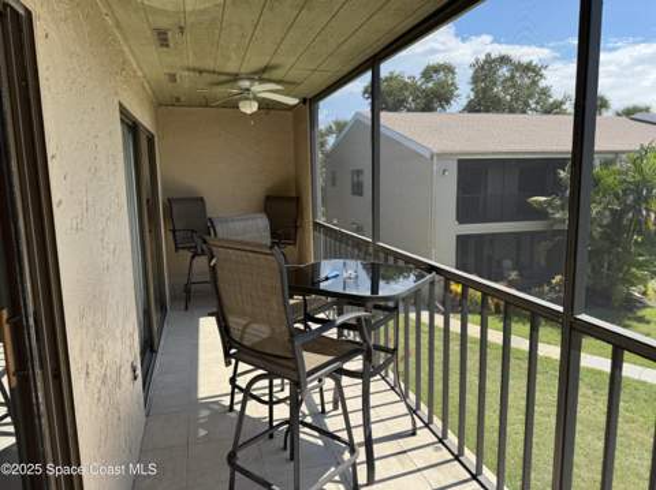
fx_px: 454
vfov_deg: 56.7
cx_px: 328
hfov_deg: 71.7
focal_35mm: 24
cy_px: 245
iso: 80
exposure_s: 1/1131
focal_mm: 6.76
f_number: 1.78
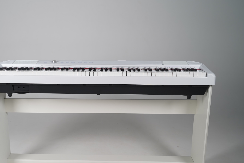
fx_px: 332
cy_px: 102
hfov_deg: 40.2
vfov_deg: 27.4
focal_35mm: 49
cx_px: 96
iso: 250
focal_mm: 38
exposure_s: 1/100
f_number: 5
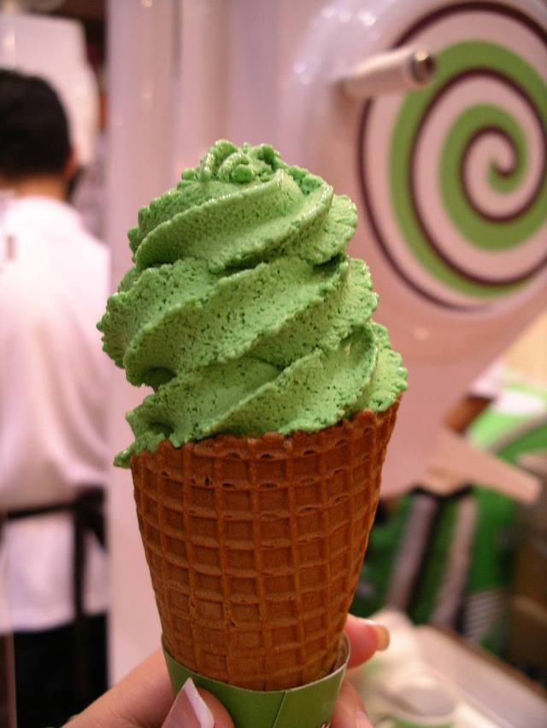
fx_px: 779
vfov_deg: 50.1
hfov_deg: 38.7
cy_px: 364
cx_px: 274
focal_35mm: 37
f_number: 2.8
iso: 200
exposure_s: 1/20
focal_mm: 7.8
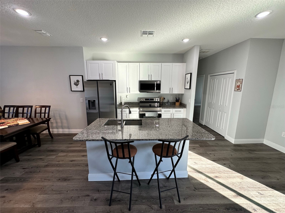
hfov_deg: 102.1
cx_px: 142
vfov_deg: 85.7
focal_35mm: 14
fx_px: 115
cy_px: 106
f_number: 2.2
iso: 80
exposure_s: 1/120
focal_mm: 2.22
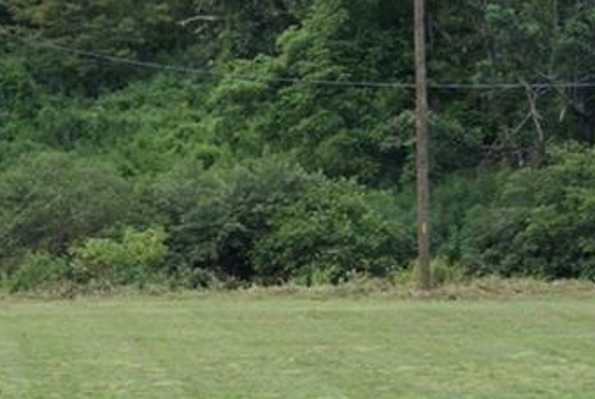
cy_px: 374
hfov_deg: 12.8
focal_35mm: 159
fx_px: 2623
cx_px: -26
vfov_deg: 8.6
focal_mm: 35
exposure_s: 1/60
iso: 100
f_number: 5.6
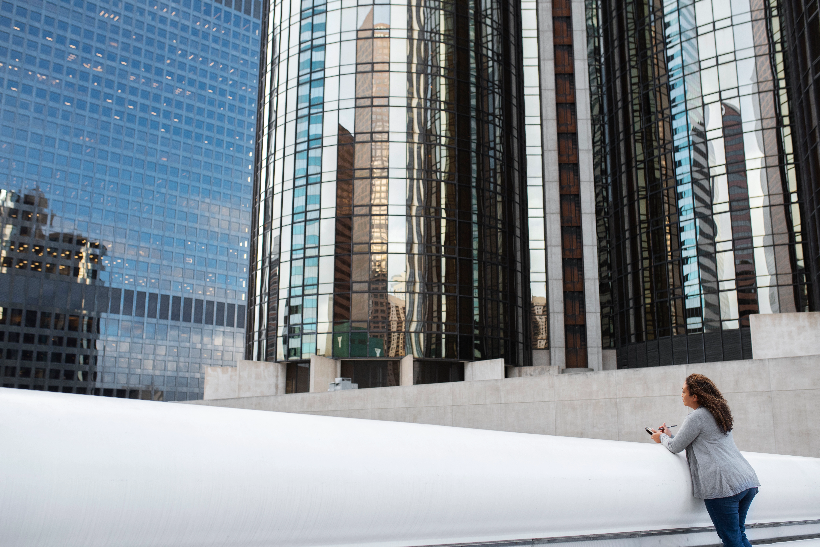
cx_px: 410
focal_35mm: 35
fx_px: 797
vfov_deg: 37.9
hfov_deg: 54.4
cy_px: 274
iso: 200
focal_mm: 35
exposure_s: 1/640
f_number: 3.5
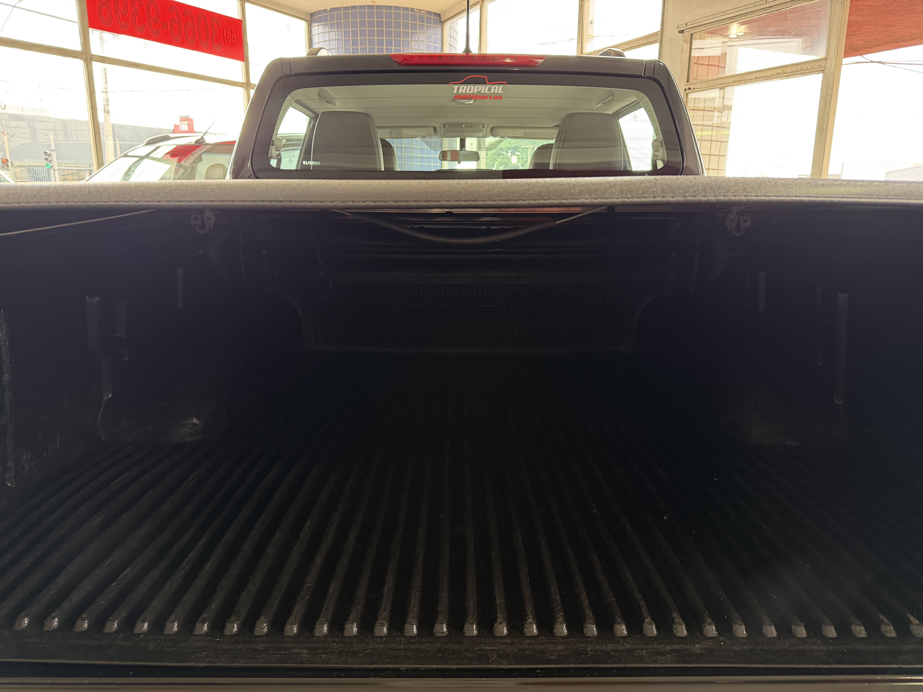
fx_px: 640
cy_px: 346
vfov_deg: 56.8
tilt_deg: -13.5
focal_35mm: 24
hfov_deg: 71.6
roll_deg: +0.0
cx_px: 462
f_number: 1.78
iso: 400
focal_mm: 6.76
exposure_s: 1/60
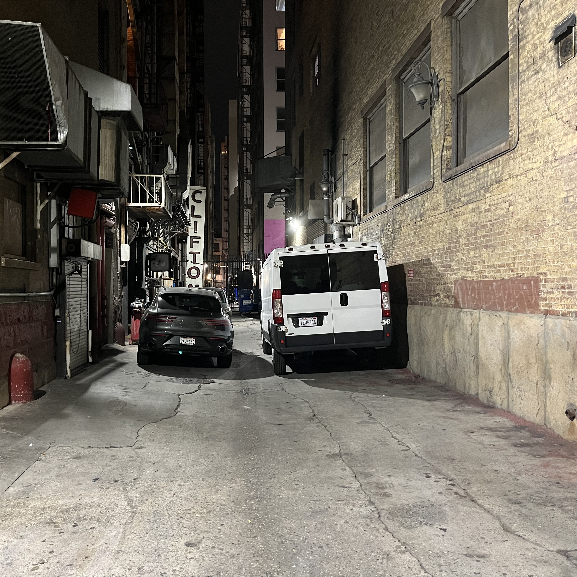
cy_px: 286
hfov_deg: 52.2
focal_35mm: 31
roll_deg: +0.2
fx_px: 585
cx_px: 234
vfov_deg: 52.5
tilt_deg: +0.3
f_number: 1.6
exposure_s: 1/30
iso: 640
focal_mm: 5.1
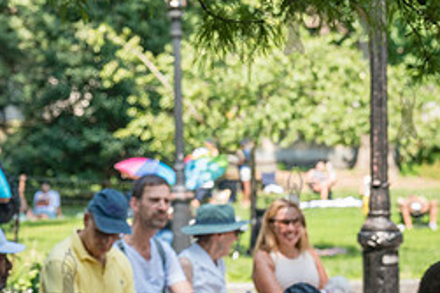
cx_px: 67
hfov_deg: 14.3
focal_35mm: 143
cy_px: 109
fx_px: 1747
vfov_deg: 9.6
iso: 640
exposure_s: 1/800
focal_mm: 62
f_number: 4.5
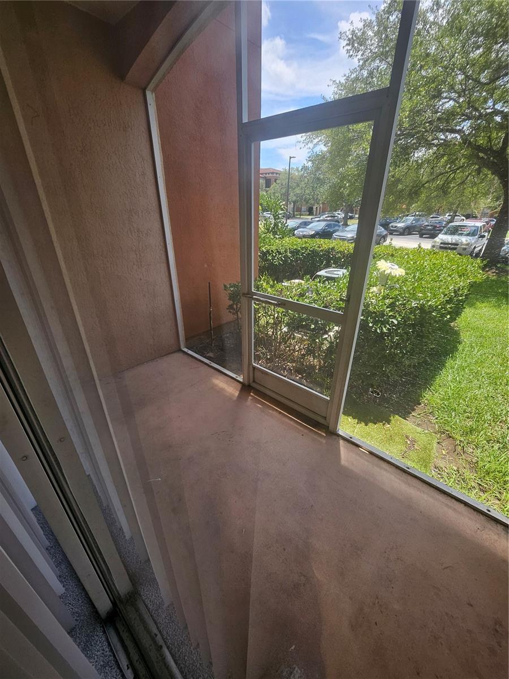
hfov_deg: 89.9
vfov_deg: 106.2
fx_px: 255
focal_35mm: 13
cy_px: 340
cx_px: 254
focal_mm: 1.7
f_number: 2.2
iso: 32
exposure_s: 1/197
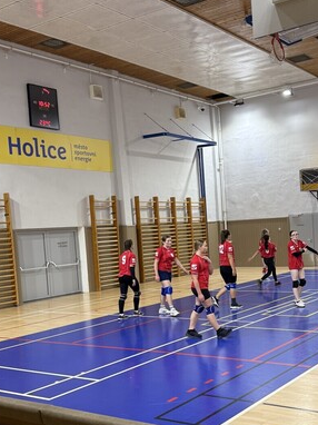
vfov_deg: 42.7
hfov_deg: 32.5
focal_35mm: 44
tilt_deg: -2.8
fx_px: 540
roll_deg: +3.3
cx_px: 222
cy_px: 261
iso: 160
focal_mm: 6.76
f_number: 1.78
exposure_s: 1/100
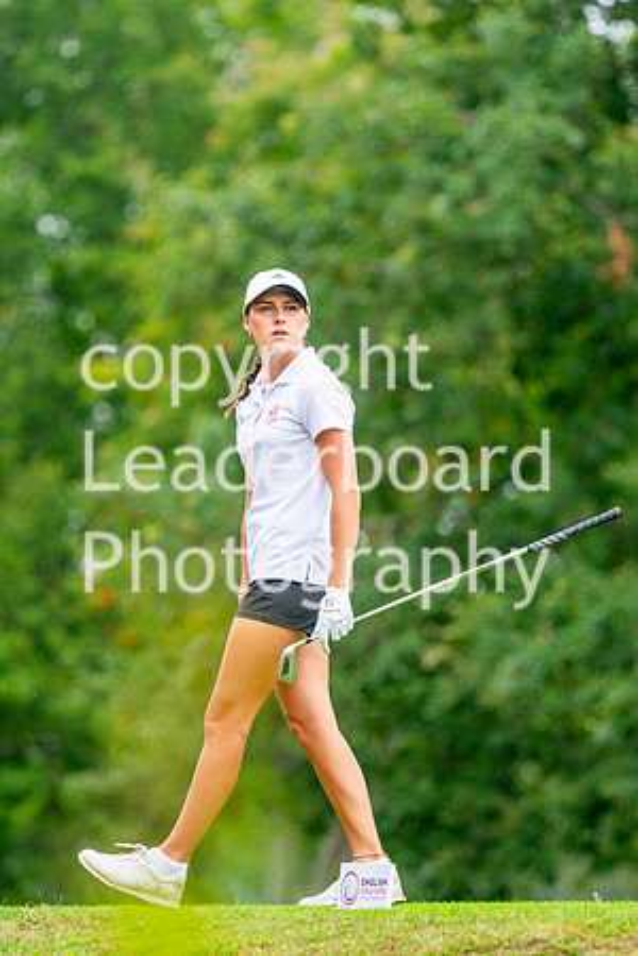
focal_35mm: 450
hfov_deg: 3.1
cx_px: 319
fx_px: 11962
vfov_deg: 4.6
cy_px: 478
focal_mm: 300
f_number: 4.5
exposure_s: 1/1000
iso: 400
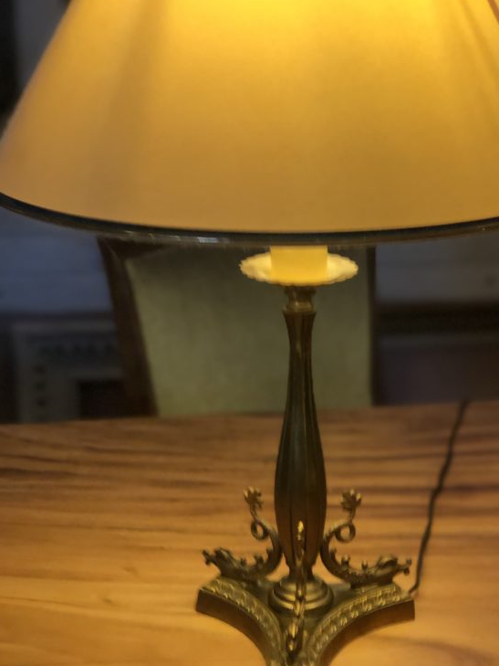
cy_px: 341
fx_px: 1403
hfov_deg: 20.1
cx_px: 323
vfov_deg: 26.7
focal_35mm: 73
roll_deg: +0.2
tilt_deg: -13.1
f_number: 2.4
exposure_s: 1/50
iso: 80
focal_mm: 6
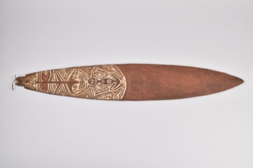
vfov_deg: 40.0
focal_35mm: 33
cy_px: 84
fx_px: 232
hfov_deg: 57.2
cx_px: 126
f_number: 14
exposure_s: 1/125
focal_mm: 22
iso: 200
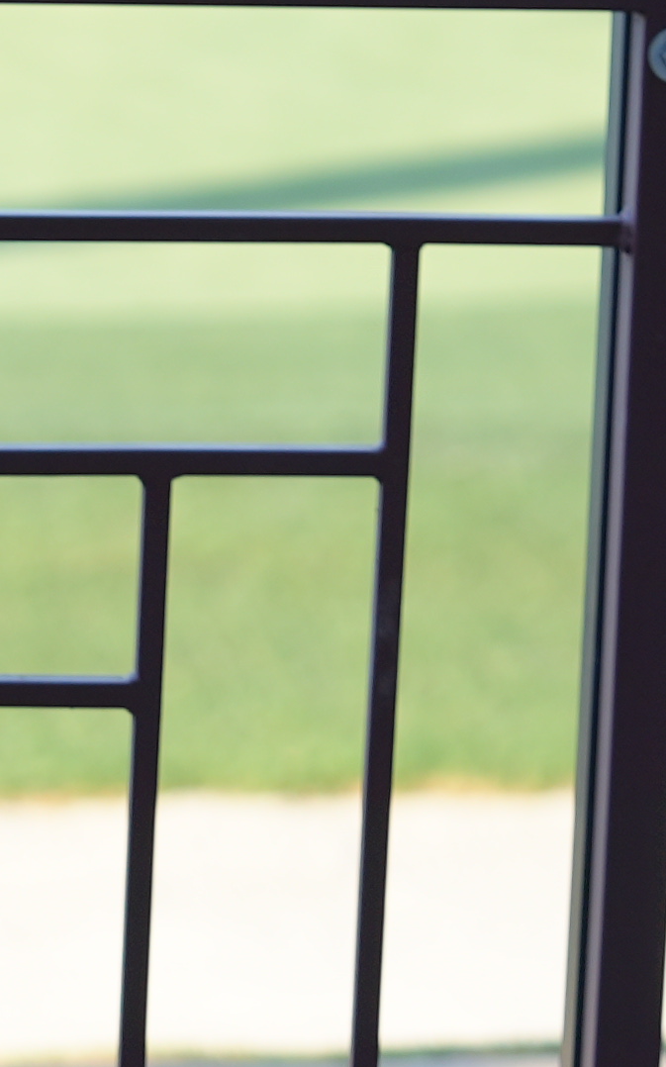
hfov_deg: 2.7
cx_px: -2233
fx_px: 13486
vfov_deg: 4.5
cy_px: -250
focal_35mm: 464
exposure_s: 1/160
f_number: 4
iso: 100
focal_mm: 70
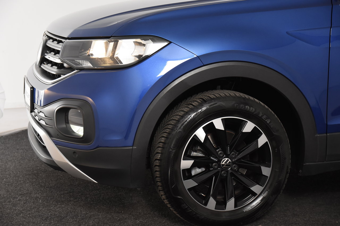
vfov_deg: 20.2
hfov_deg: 29.9
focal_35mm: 68
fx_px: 637
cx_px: 170
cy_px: 113
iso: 1600
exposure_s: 1/100
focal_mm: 45
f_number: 5
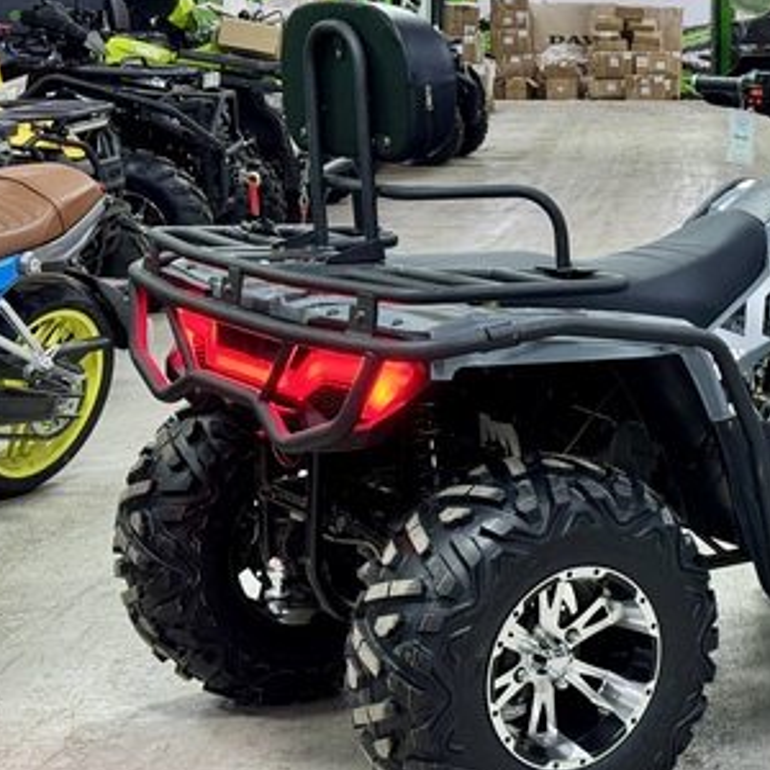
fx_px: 2064
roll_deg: -0.1
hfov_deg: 20.7
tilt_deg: -7.6
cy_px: 404
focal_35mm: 82
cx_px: 685
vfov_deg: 21.1
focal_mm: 6.76
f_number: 1.78
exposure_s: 1/57
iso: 200
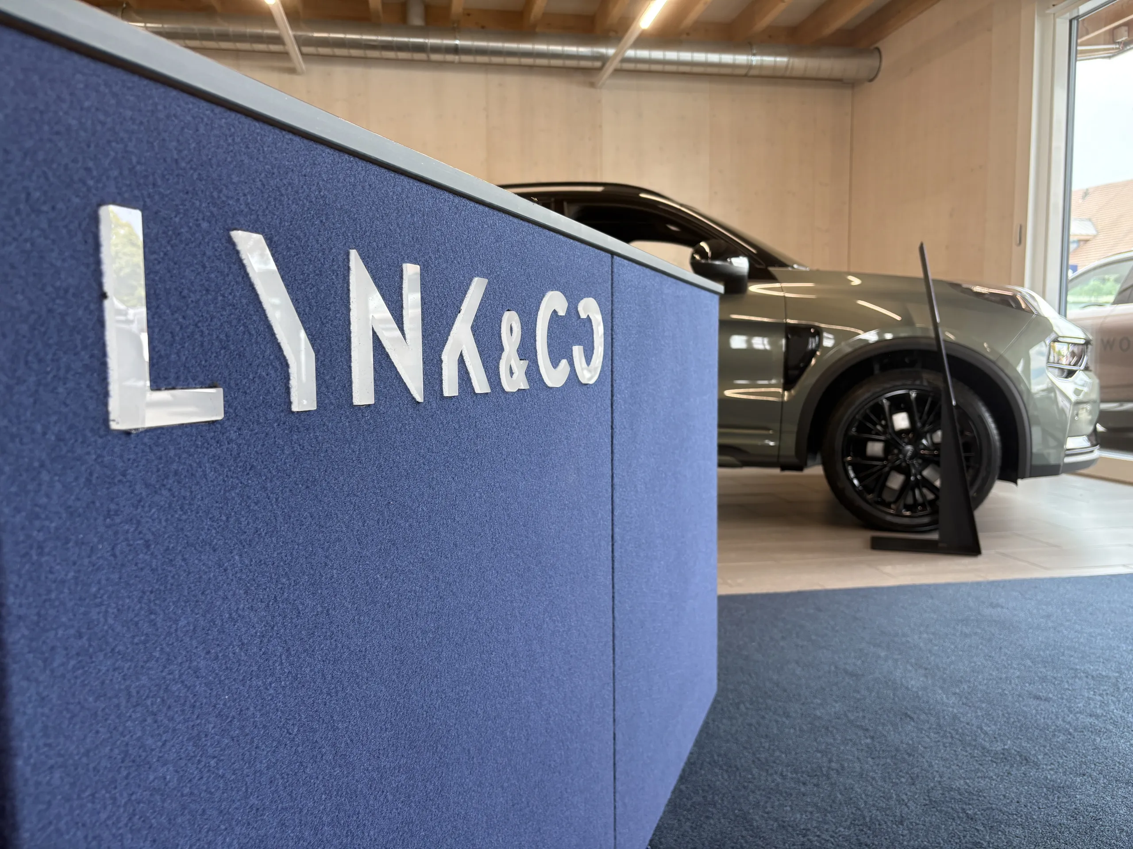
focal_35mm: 26
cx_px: 566
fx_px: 851
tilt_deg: -4.2
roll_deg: +1.1
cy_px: 424
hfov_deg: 67.3
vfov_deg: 53.1
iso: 100
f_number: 1.6
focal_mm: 5.96
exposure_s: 1/100
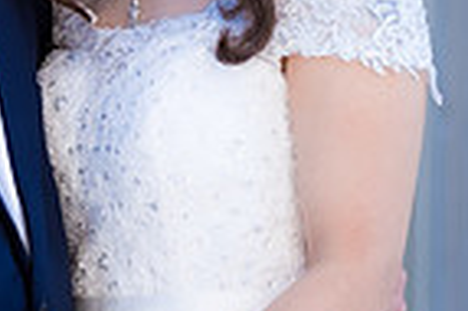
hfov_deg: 5.4
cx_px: 36
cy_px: -19
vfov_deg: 3.6
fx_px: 4934
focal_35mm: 380
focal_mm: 56
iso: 160
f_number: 2.5
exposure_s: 1/320
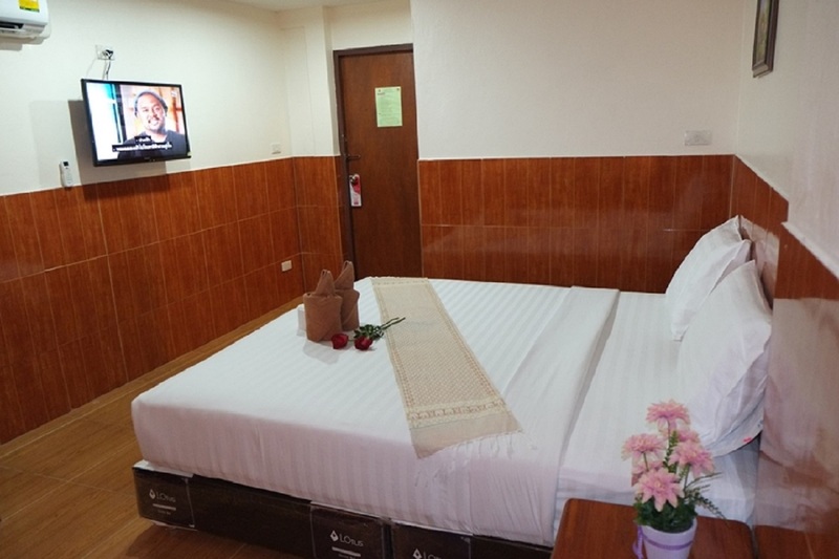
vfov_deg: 47.9
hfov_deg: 67.4
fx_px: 629
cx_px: 420
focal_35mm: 27
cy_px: 280
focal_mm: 18
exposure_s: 1/60
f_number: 2.8
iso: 3200
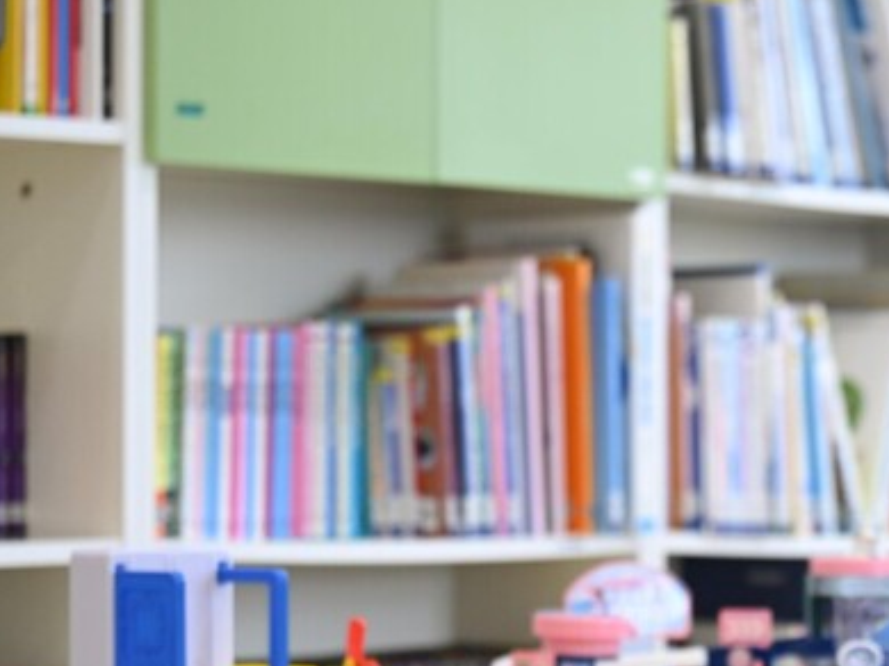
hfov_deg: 11.8
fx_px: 4209
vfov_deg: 9.0
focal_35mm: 164
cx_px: 1074
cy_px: 565
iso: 640
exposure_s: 1/400
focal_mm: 70
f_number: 2.8
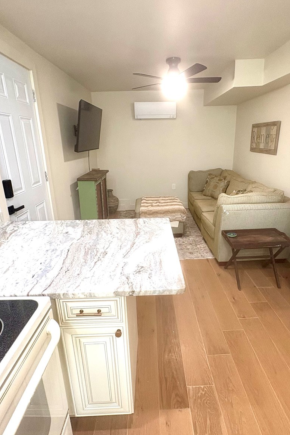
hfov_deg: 61.8
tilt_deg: -16.5
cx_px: 159
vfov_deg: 84.0
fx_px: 242
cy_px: 217
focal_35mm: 20
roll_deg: +2.0
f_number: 2.2
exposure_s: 1/60
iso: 160
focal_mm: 2.22
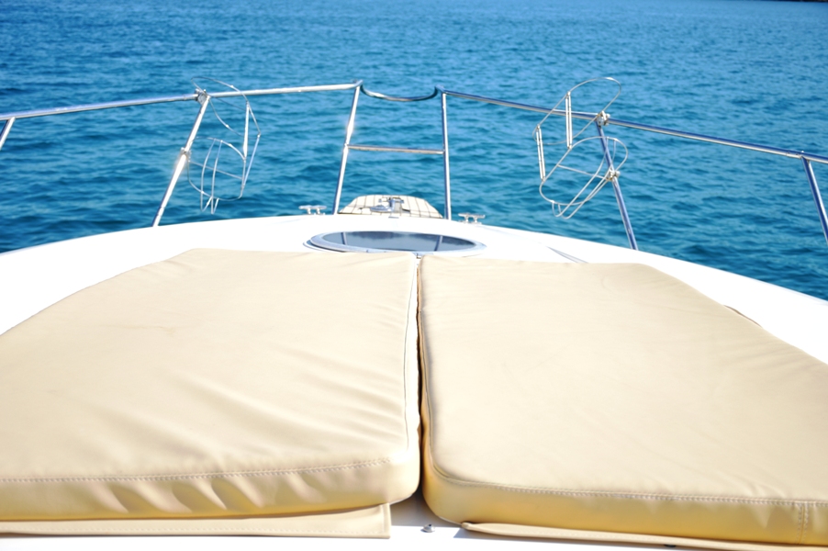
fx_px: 1103
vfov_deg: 28.0
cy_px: 276
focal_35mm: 48
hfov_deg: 41.1
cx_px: 414
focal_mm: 32
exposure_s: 1/500
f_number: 4
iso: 100
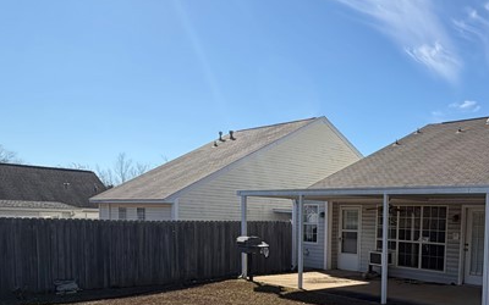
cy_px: 268
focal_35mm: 38
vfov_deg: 32.1
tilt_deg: -5.5
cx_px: 406
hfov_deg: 48.0
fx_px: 506
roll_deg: -1.4
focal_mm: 2.22
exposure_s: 1/770
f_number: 2.2
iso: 25
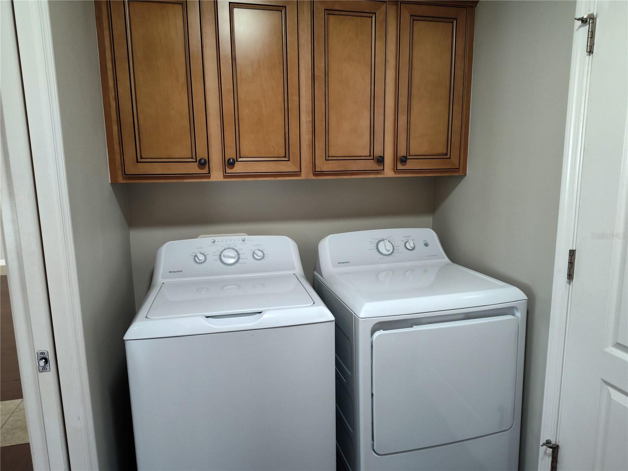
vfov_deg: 58.9
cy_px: 236
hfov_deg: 73.9
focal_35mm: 23
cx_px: 314
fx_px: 417
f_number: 1.8
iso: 1056
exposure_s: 1/60
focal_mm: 5.56
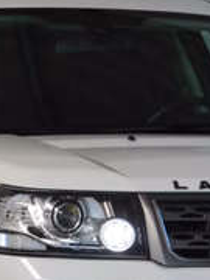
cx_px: 92
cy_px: 260
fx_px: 3316
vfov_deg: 4.8
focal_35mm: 410
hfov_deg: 3.6
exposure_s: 1/60
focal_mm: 80
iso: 400
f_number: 8
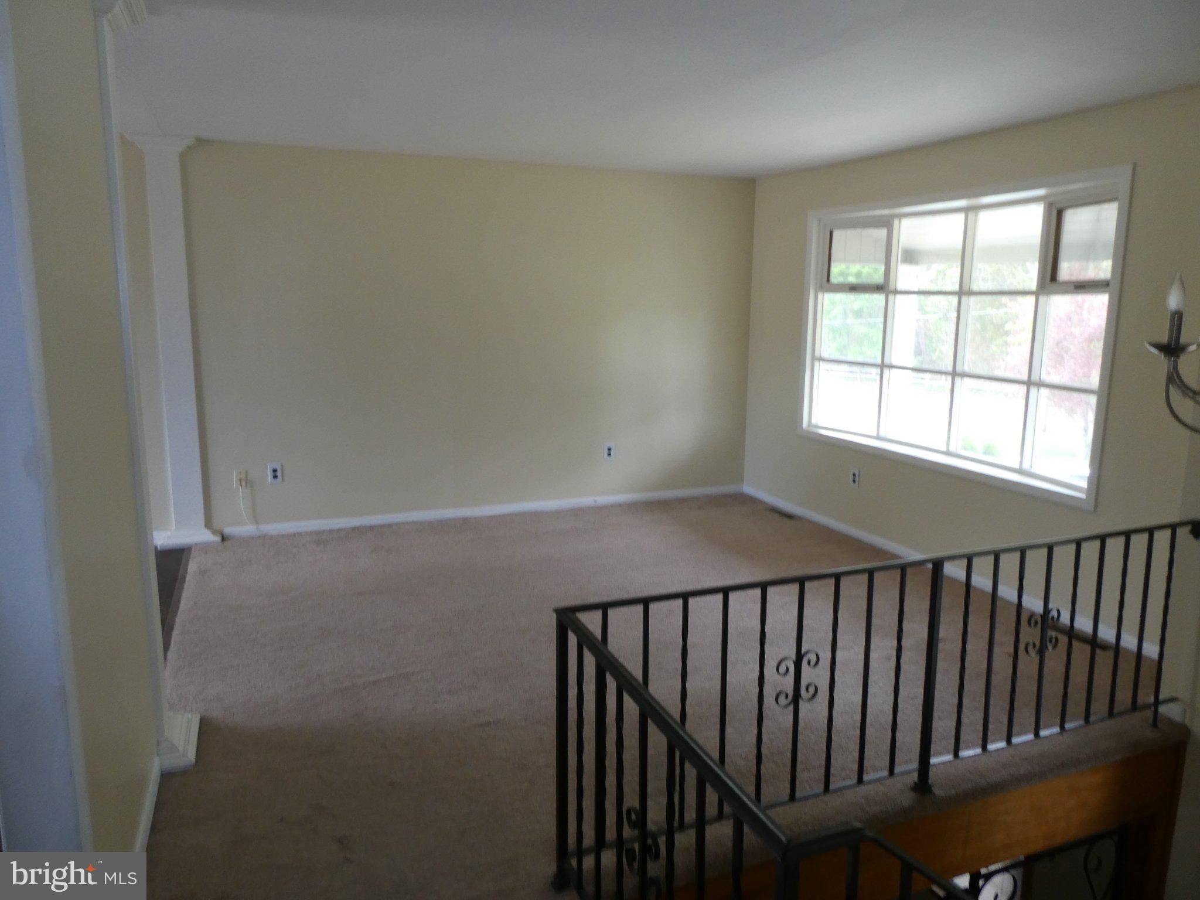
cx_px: 600
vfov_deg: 56.8
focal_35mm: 24
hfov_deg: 71.6
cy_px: 450
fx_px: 832
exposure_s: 1/60
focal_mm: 4.3
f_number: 3.3
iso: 200
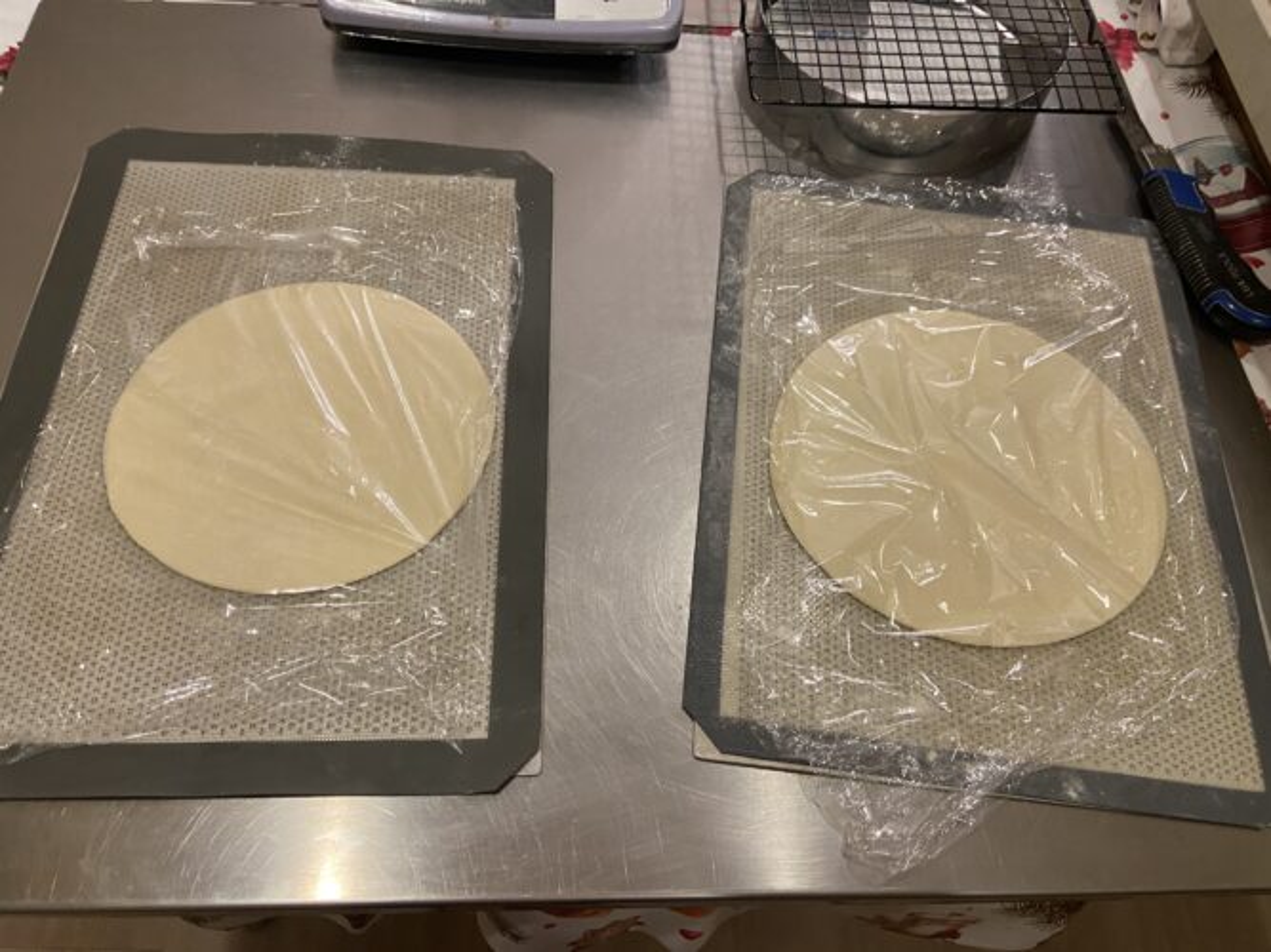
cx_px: 636
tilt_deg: -60.3
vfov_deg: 53.0
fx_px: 954
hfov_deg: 67.3
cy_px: 476
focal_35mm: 26
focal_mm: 4.25
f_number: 1.8
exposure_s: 1/50
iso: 250
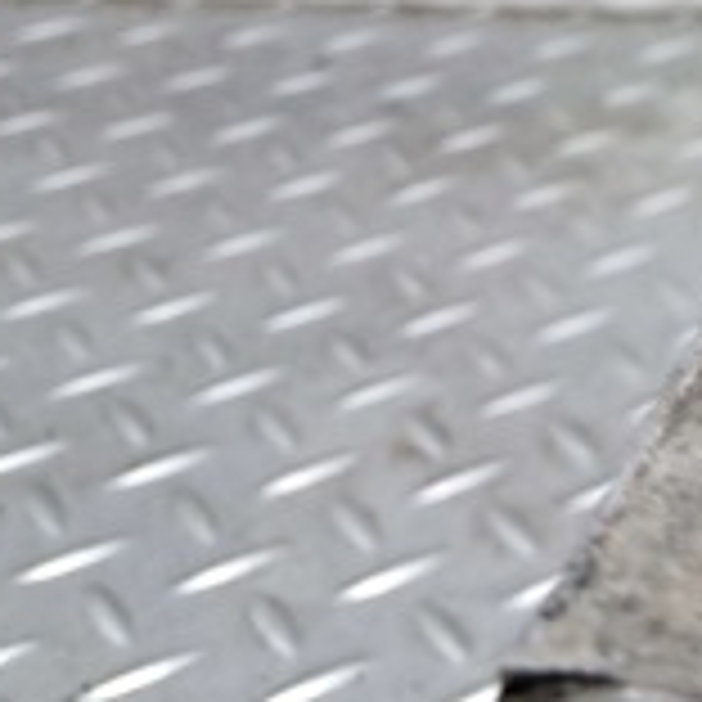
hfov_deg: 15.1
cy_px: -317
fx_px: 2248
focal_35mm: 98
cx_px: 1305
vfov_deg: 16.4
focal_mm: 4
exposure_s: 1/50
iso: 200
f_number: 1.8
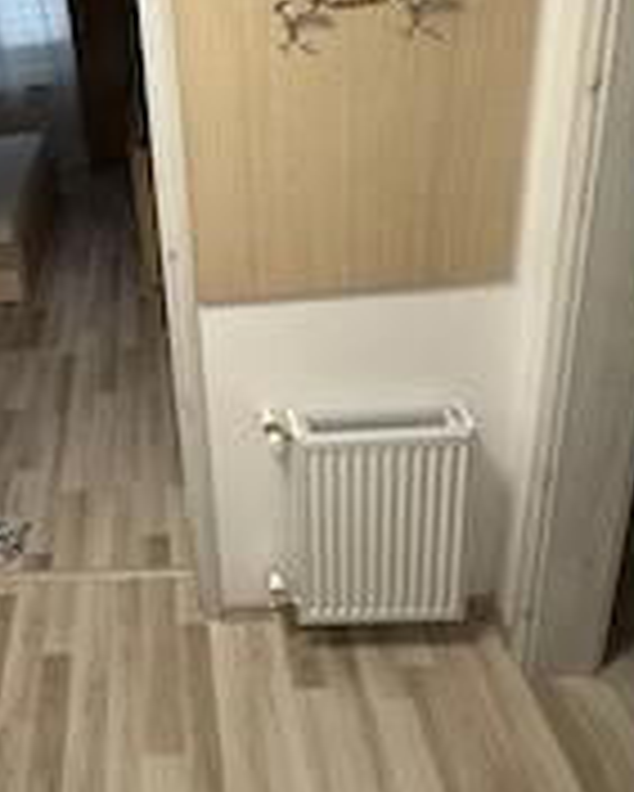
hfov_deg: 43.6
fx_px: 726
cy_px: 194
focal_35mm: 31
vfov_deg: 54.4
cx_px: 81
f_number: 2.2
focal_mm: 2.22
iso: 200
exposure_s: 1/50
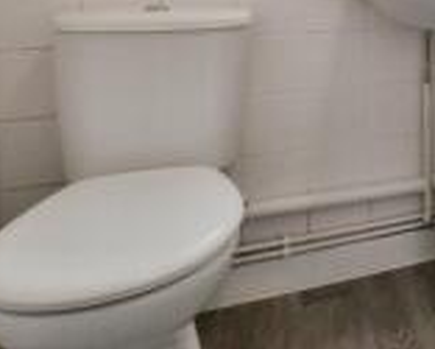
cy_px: -54
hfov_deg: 31.1
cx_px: 591
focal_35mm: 43
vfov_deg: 30.4
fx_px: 554
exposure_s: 1/160
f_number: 6.3
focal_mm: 10
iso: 160
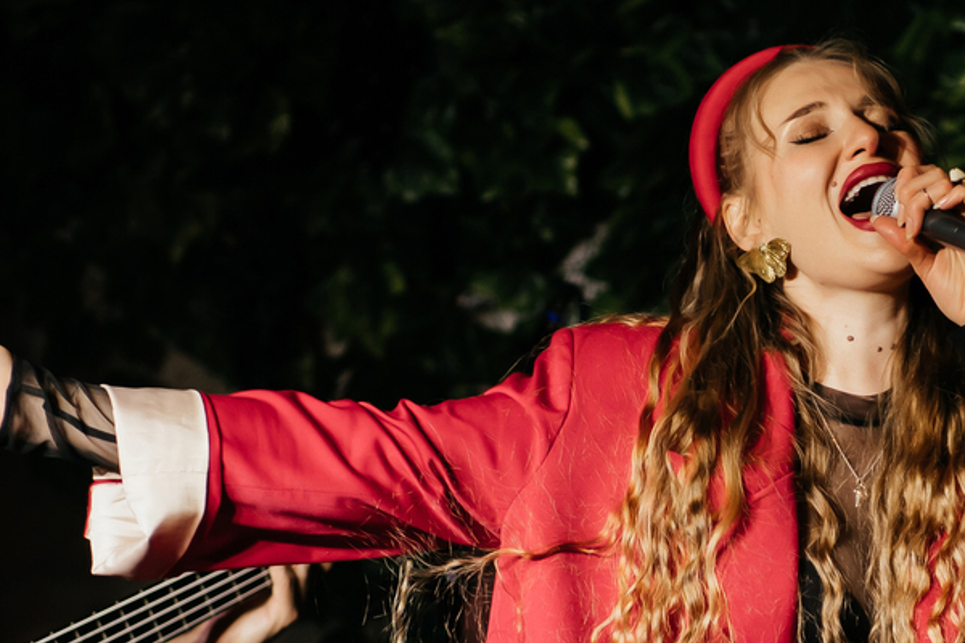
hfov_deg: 8.0
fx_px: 6888
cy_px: 414
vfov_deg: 5.3
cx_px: 777
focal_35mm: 257
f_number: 2.5
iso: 500
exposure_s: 1/160
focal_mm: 85
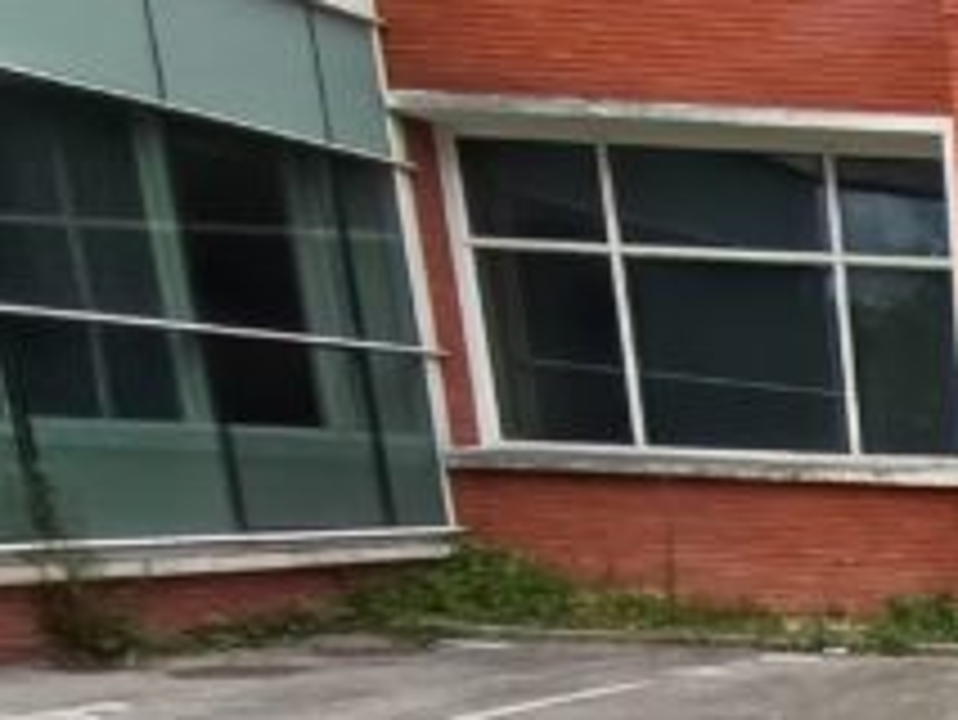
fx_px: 1495
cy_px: 882
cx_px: 1723
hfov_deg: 22.0
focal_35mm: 54
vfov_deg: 24.3
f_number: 2.2
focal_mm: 1.65
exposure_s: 1/463
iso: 58
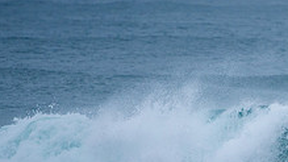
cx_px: 316
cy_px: 201
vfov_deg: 0.9
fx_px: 10596
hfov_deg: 1.6
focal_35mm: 1388
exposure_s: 1/1000
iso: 200
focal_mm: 500
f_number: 5.6
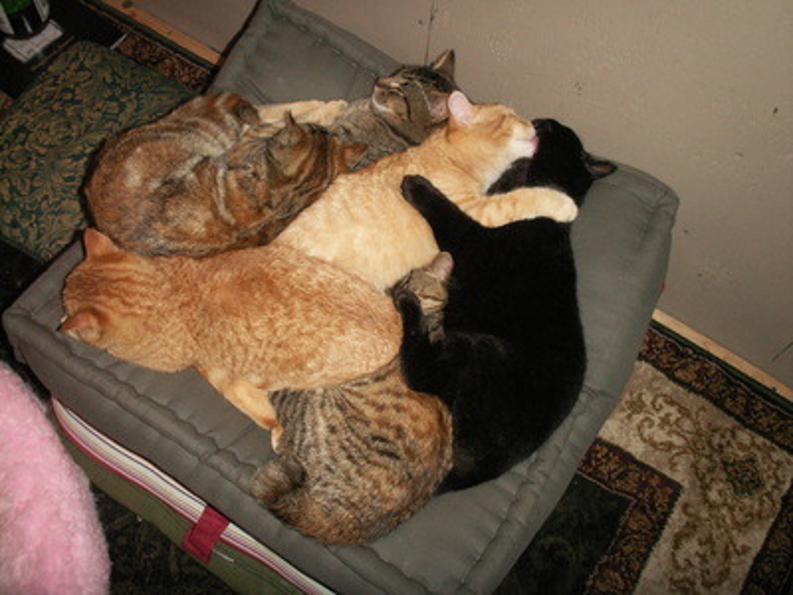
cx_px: 396
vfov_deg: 38.7
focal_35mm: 37
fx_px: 848
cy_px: 298
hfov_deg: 50.1
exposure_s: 1/40
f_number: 3.5
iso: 160
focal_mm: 7.7
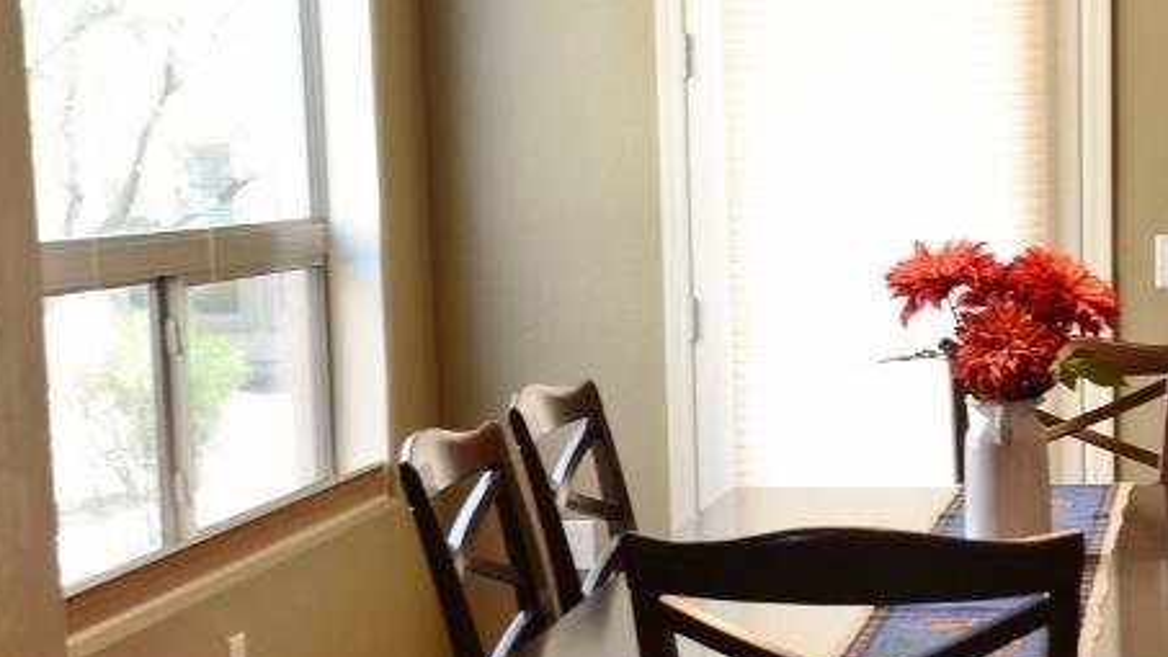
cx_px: 848
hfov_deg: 25.3
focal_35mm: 83
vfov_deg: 14.6
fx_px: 2571
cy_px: 428
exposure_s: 1/15
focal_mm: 30
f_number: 4.2
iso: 100
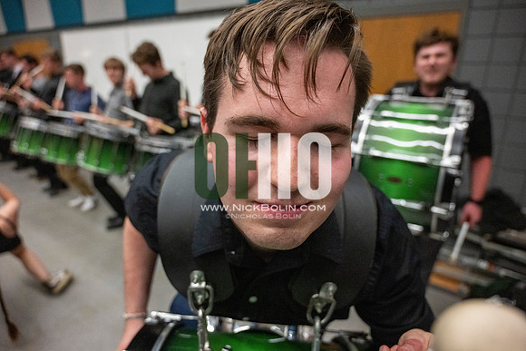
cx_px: 263
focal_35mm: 24
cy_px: 176
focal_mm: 24
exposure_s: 1/500
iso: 10000
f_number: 4
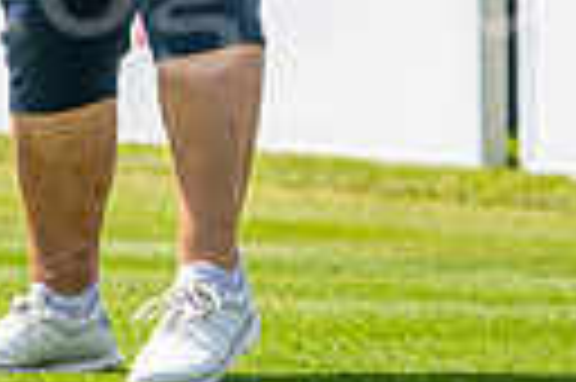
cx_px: 198
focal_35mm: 1358
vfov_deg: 1.0
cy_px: -249
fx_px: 21700
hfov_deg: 1.5
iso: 200
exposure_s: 1/1250
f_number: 5
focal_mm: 300
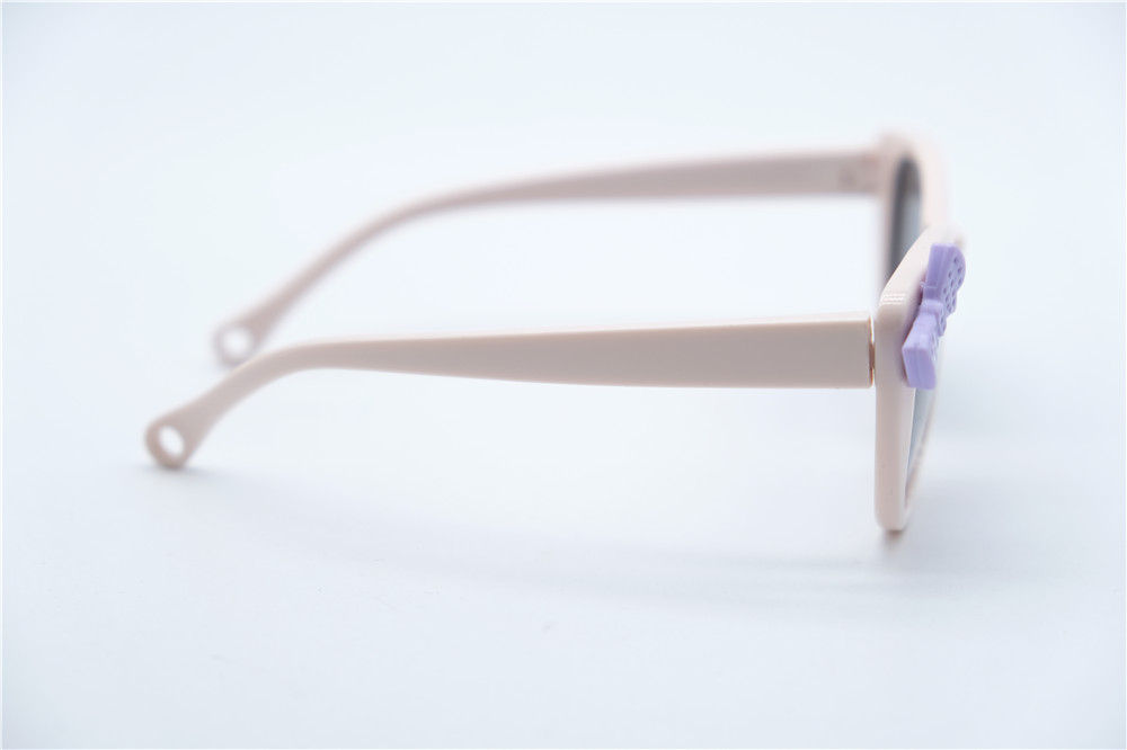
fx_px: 2597
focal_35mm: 83
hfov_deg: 24.5
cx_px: 564
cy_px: 375
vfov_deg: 16.4
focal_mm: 55
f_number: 4.5
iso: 160
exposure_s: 1/250
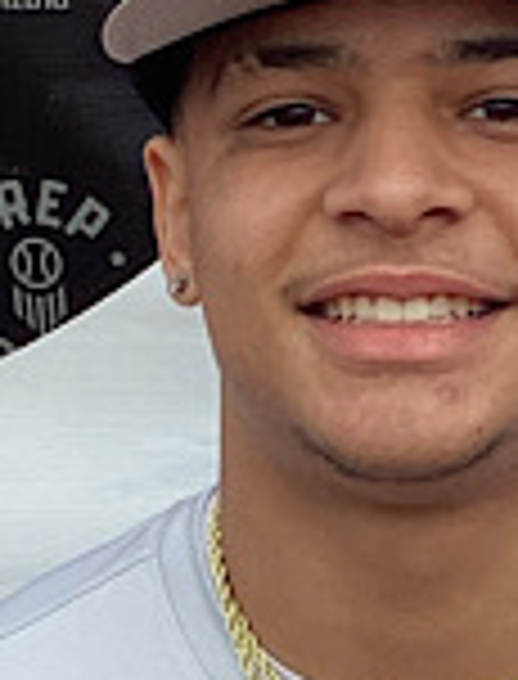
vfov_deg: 15.2
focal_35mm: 128
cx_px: 457
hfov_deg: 11.6
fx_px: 2529
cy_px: 529
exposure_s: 1/365
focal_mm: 3.3
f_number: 2.4
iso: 25
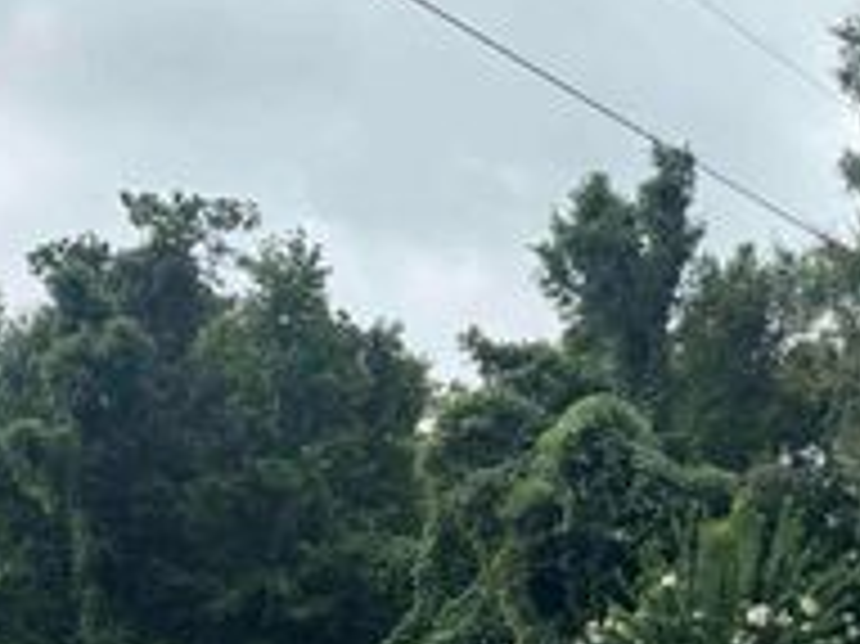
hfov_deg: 28.6
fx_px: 1688
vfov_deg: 20.9
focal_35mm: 68
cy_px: 642
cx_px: 414
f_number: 1.6
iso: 50
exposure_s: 1/2710
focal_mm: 5.96
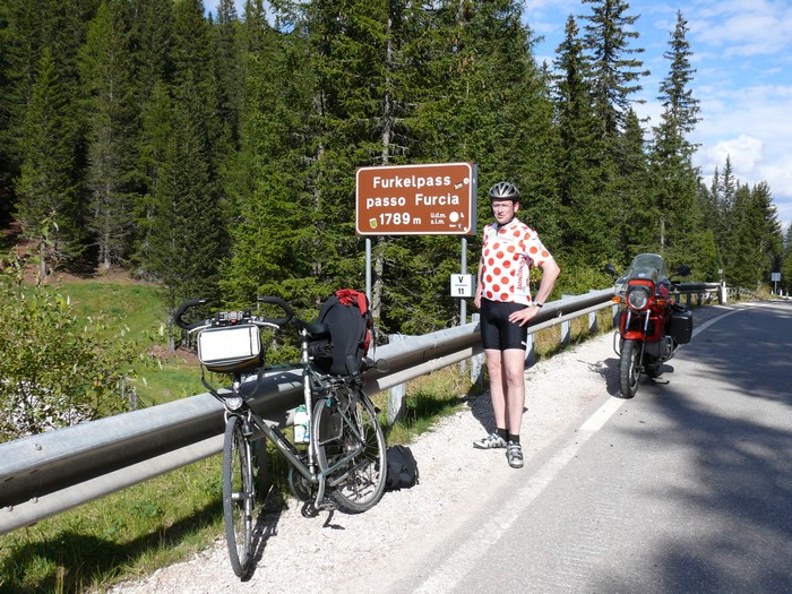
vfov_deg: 40.7
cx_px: 396
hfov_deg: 52.6
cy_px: 297
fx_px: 801
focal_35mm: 35
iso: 100
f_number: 5.6
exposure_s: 1/400
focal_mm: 7.4
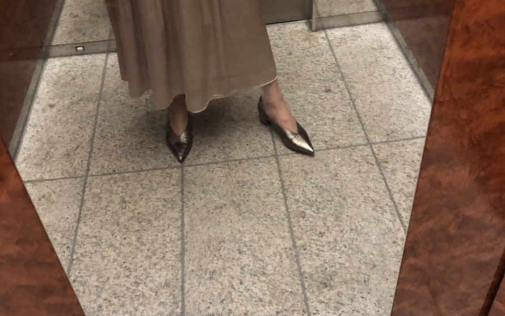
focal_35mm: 40
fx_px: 550
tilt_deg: -39.6
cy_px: 110
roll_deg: +5.1
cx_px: 250
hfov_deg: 49.3
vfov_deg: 31.8
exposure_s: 1/6
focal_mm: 3.99
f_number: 1.8
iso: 80
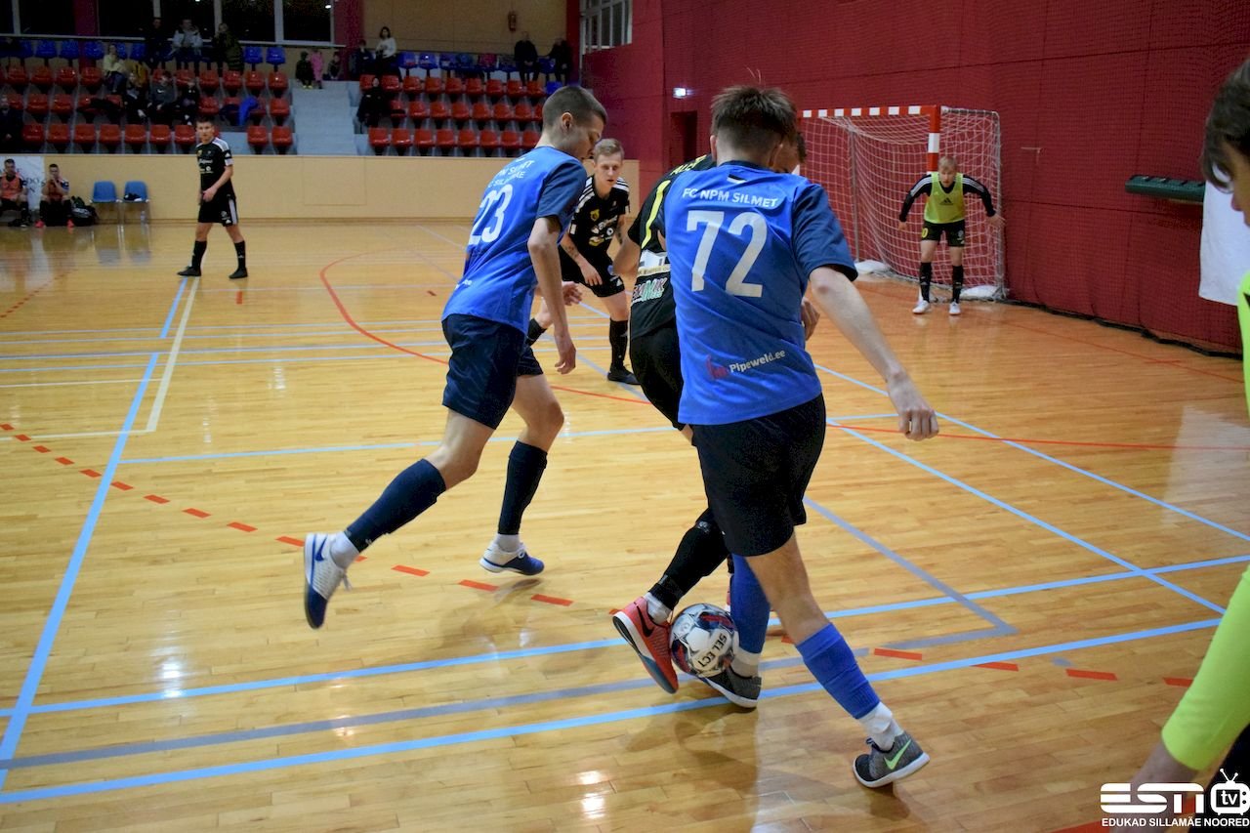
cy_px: 416
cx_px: 625
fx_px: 1198
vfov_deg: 38.4
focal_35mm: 34
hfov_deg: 55.1
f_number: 3.8
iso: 8000
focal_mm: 23
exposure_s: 1/500
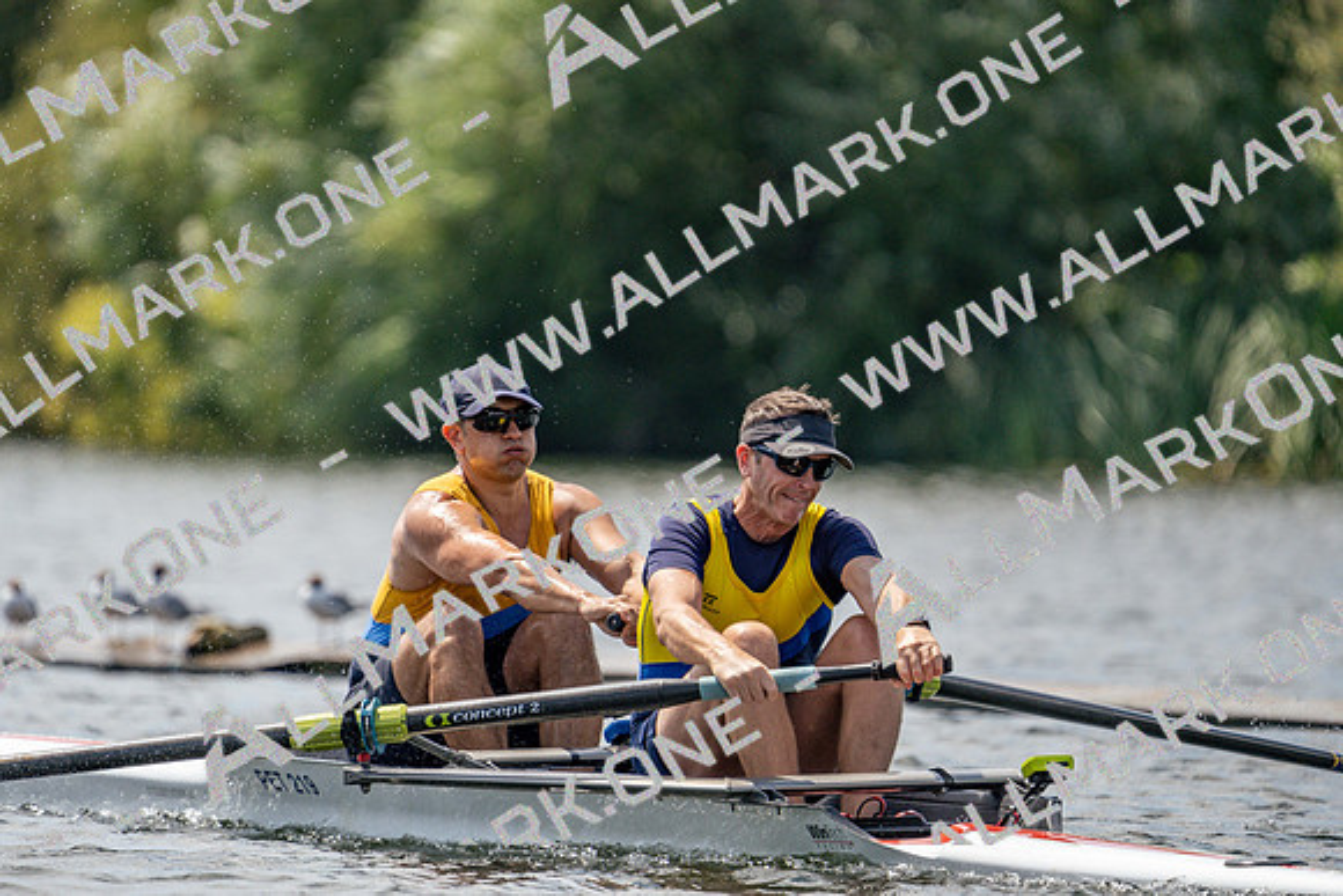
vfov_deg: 2.3
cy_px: 448
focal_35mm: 600
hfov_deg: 3.4
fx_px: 22388
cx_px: 672
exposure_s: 1/2000
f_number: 6.3
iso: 500
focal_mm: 600
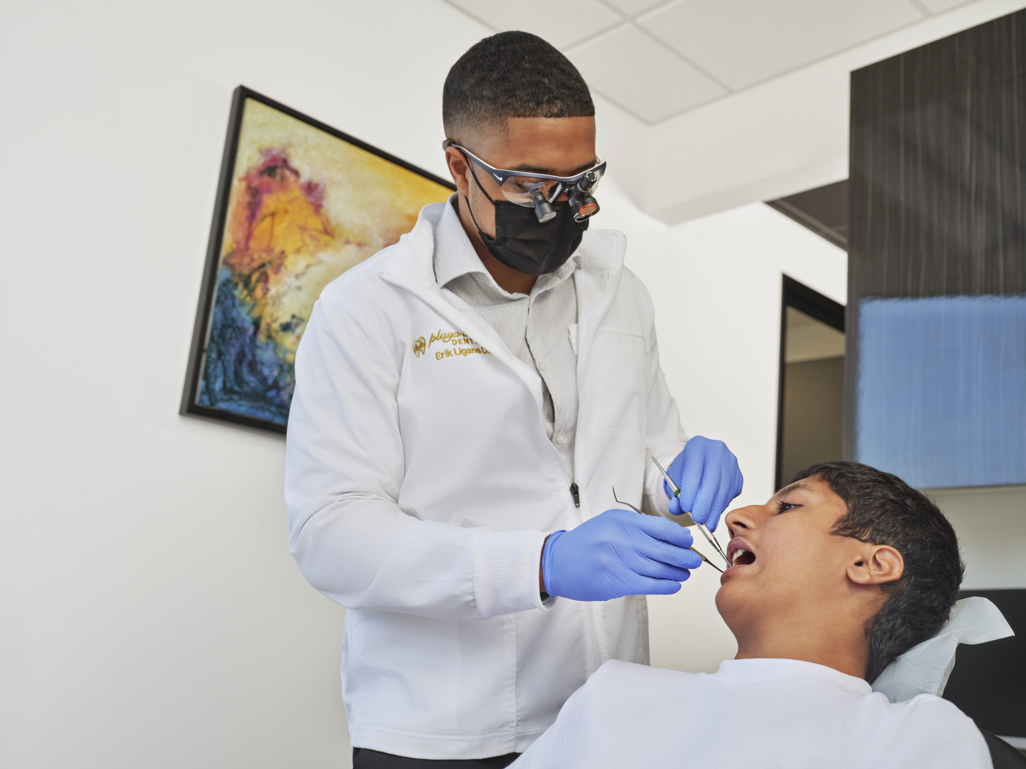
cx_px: 513
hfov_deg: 51.4
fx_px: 1067
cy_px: 384
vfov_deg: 39.7
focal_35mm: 36
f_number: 6.4
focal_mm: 44.9
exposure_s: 1/125
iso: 1600
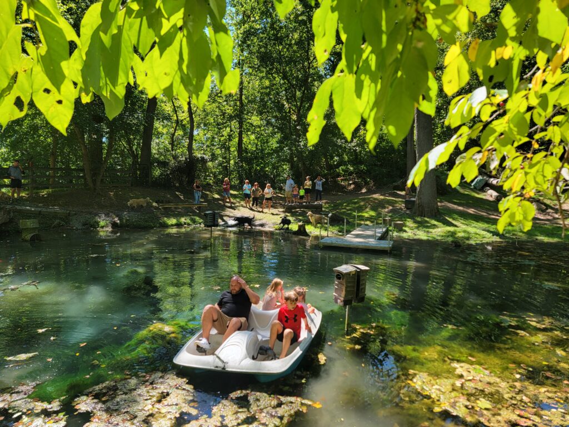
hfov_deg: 71.6
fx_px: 394
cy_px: 214
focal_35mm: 24
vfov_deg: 56.8
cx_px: 284
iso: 16
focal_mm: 6.7
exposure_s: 1/219
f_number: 1.8
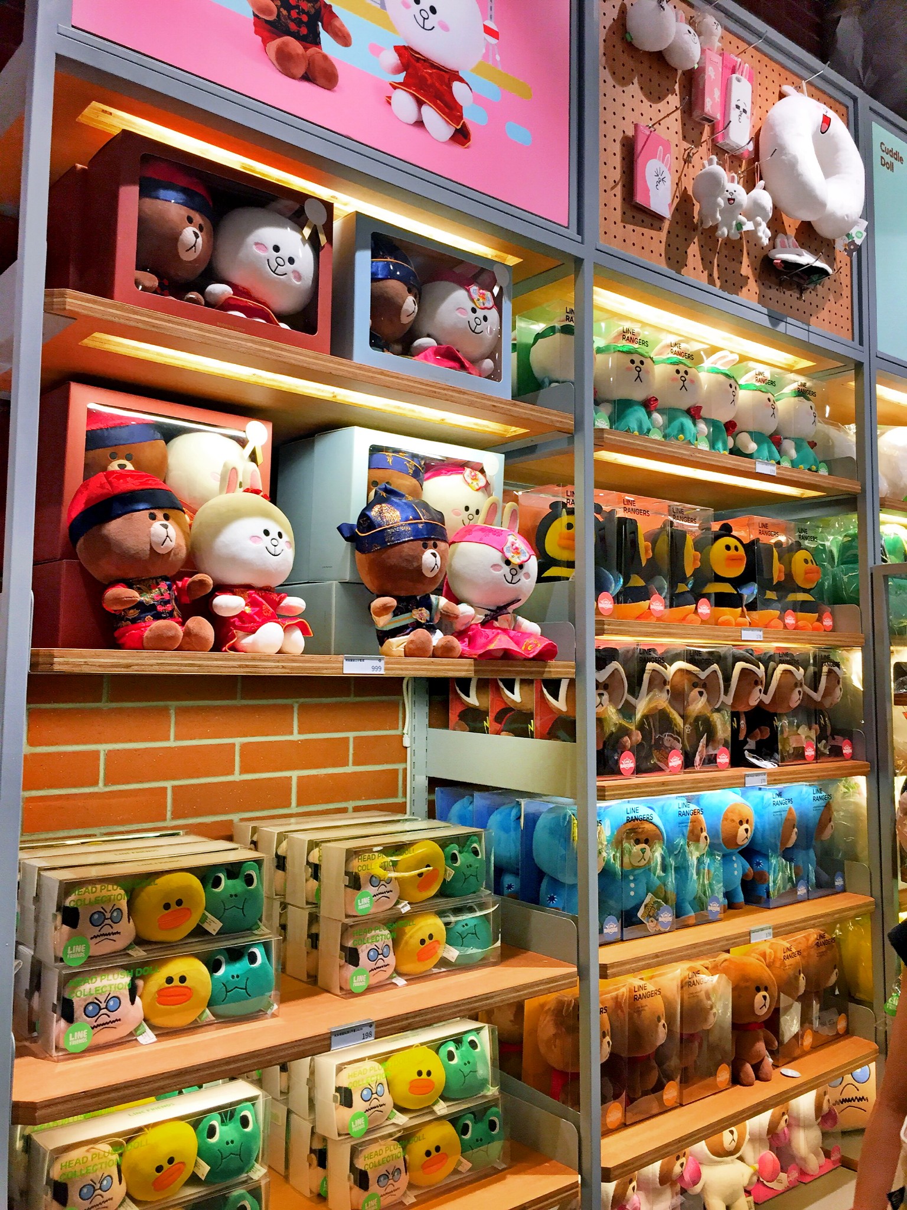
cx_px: 454
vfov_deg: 61.7
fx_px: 1013
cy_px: 605
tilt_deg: +4.3
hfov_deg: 48.2
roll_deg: +0.2
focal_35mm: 29
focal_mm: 4.15
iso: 32
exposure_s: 1/33
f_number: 2.2
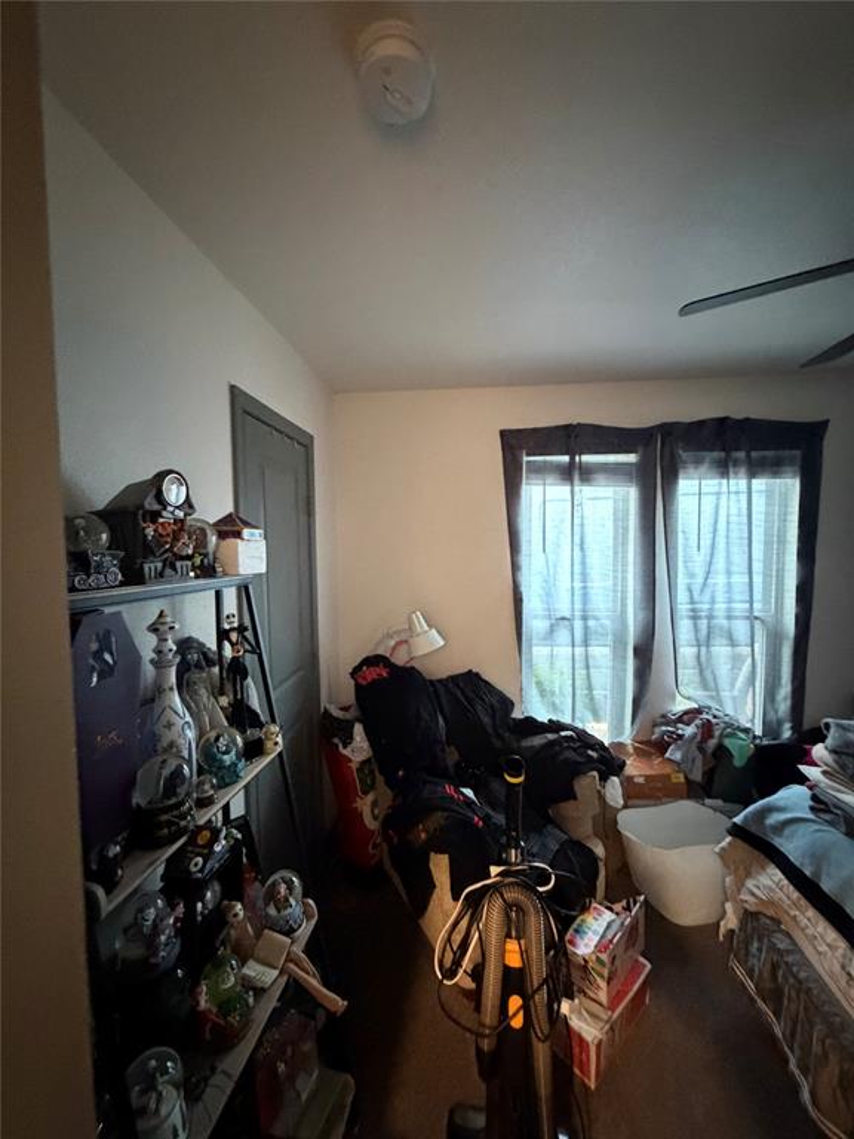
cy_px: 570
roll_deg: +0.8
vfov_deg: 102.1
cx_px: 427
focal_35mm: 14
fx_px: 461
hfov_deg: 85.7
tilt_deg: -4.3
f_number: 2.2
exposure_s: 1/40
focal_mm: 2.22
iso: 1250
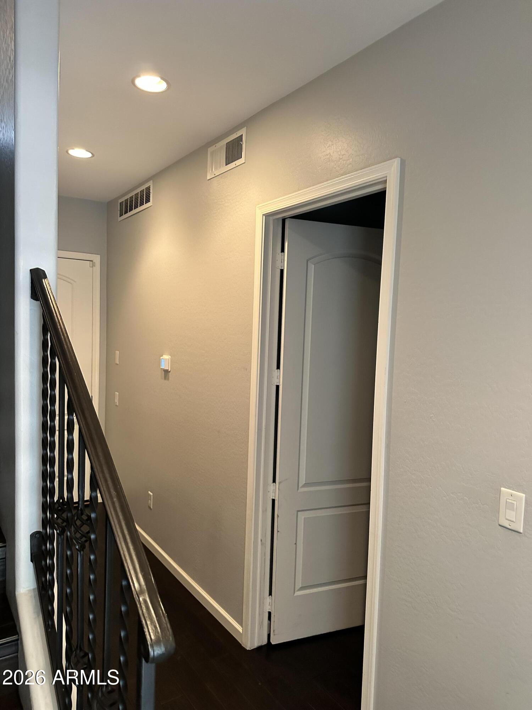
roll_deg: -2.8
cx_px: 266
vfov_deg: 71.6
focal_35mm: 24
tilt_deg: -0.2
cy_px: 355
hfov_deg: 56.8
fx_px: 492
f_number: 1.78
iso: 500
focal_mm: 6.86
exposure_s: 1/60
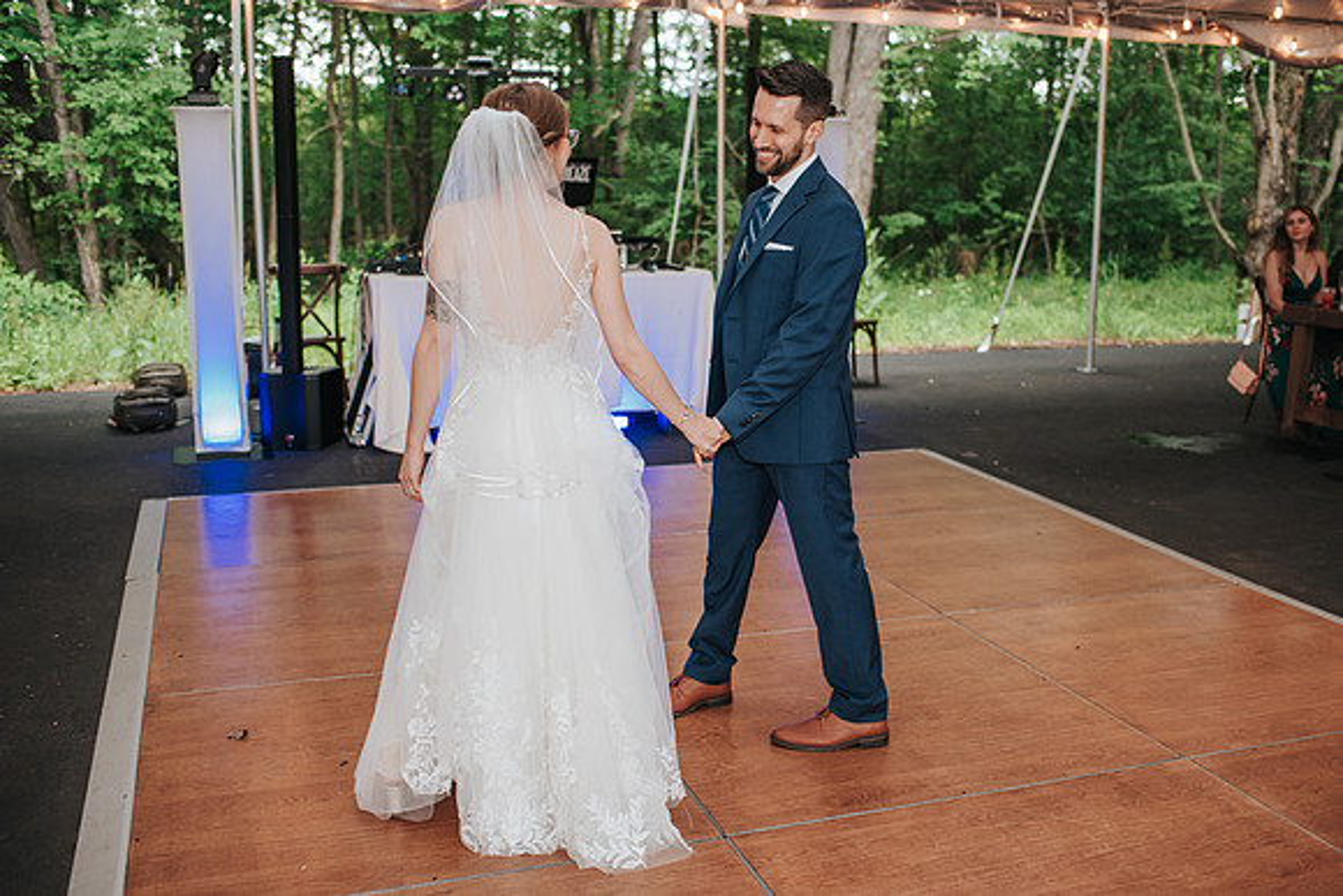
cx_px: 710
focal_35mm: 37
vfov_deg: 36.0
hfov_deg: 51.9
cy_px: 448
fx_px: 1380
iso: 400
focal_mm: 35
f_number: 2.8
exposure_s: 1/125
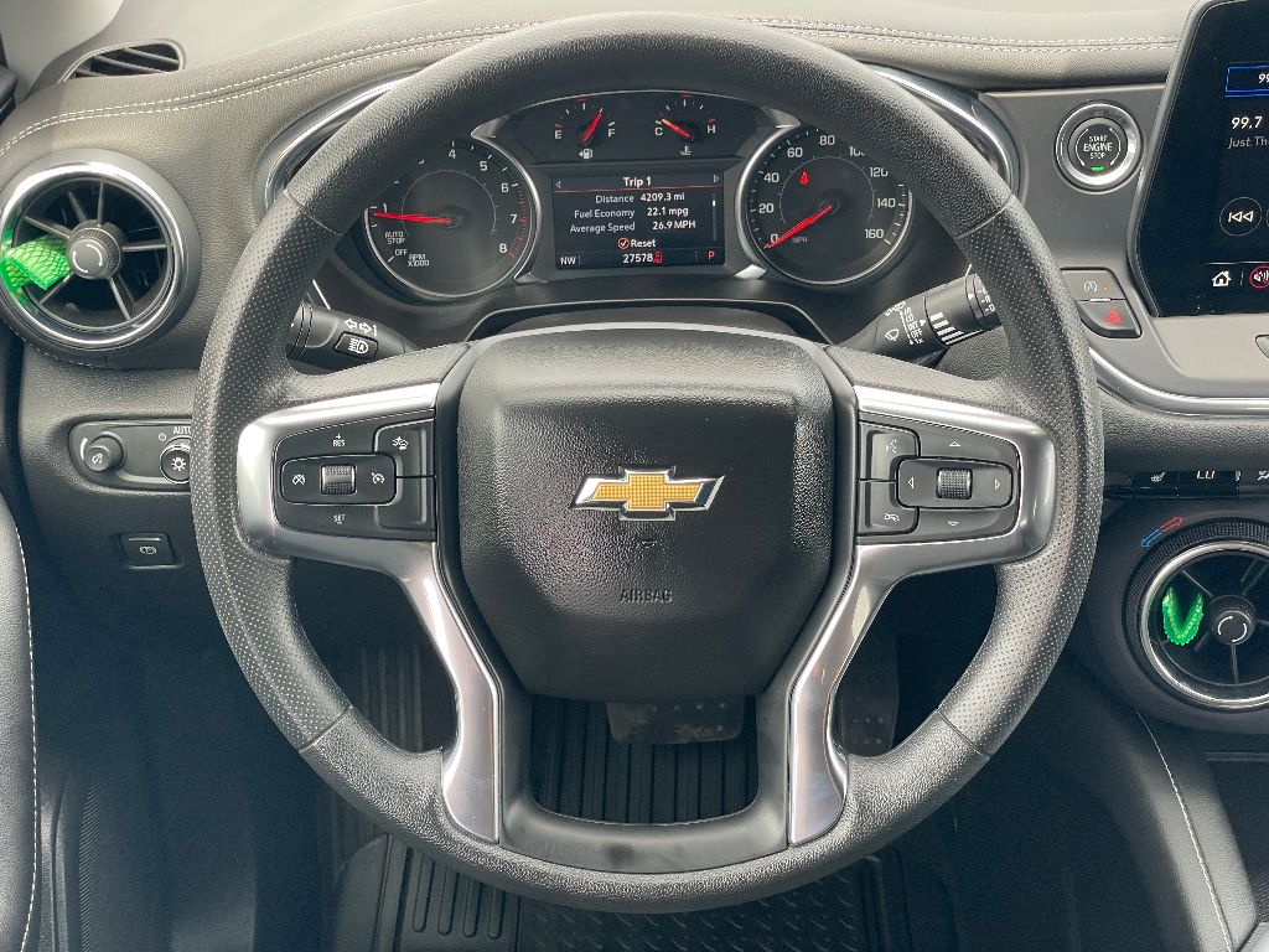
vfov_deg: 28.0
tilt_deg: -33.7
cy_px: 476
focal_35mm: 52
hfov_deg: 36.8
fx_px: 1906
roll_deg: +0.7
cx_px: 634
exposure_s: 1/99
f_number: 2
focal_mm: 6
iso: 64
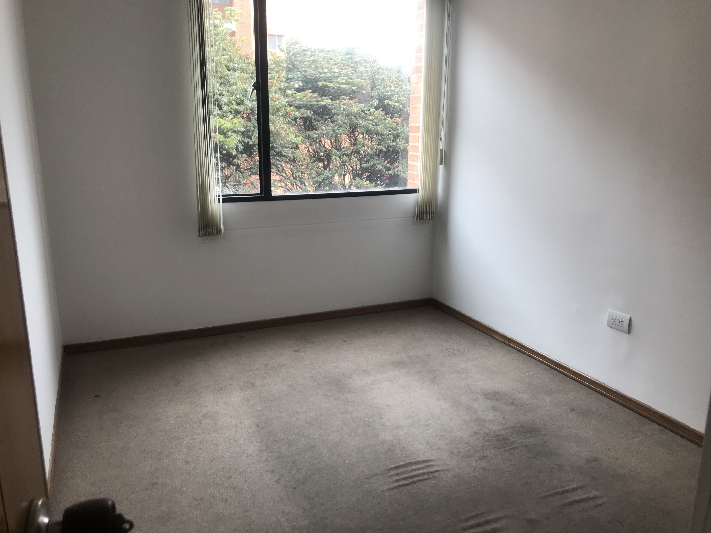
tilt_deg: -13.5
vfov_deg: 49.7
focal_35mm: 28
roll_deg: +0.1
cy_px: 266
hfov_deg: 63.4
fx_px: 575
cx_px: 356
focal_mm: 3.99
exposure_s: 1/120
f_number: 1.8
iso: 20
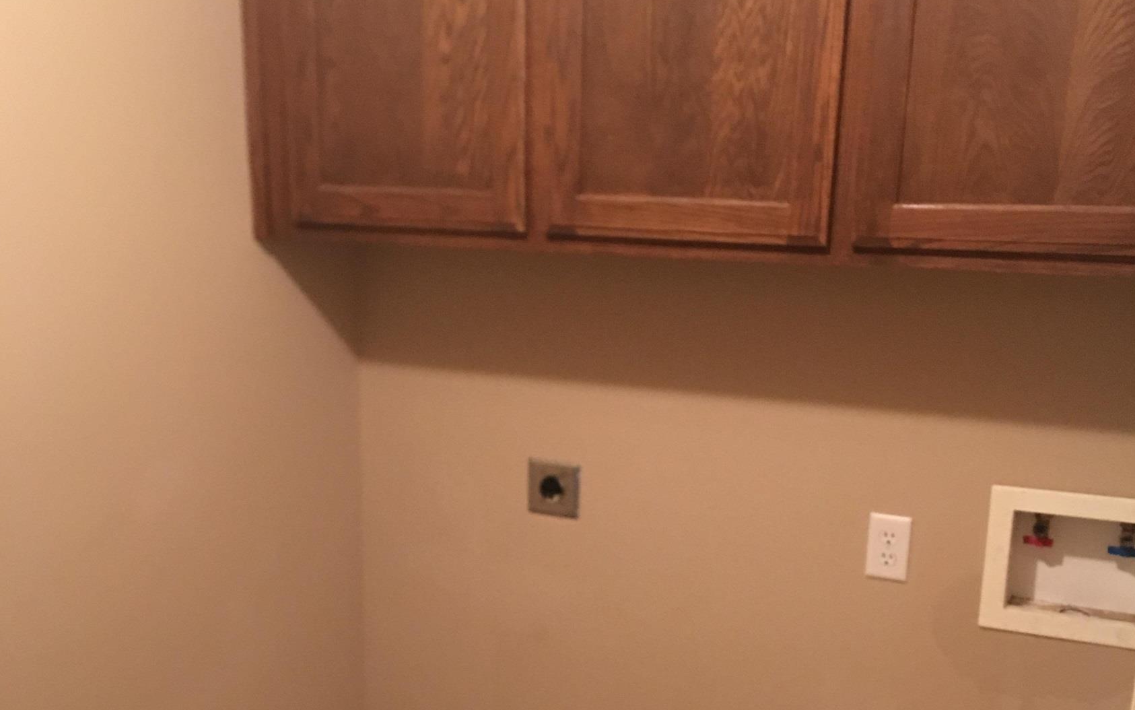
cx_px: 560
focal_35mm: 42
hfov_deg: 47.2
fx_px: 1299
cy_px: 553
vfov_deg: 29.9
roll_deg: -1.1
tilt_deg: -14.7
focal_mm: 4.15
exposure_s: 1/4
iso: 100
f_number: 2.2
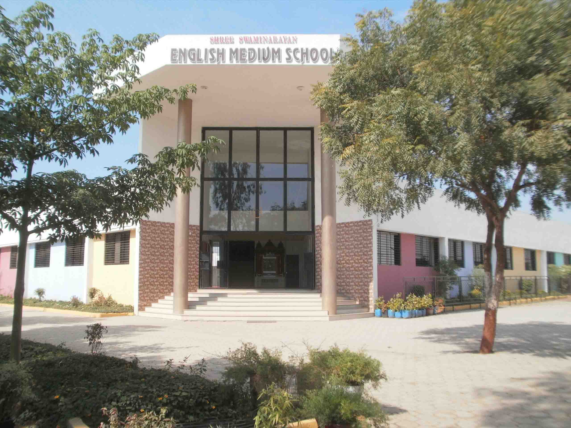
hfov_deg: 58.4
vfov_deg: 45.4
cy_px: 214
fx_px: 511
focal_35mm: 31
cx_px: 286
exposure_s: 1/125
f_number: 8.5
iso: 100
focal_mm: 5.45
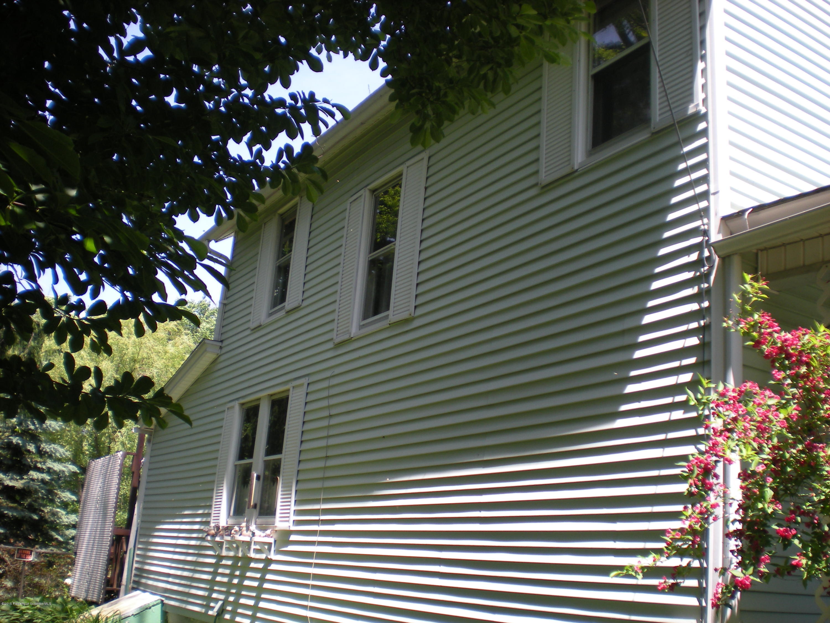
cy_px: 312
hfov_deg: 49.0
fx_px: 911
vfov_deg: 37.7
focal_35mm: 38
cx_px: 415
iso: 64
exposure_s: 1/228
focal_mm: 6.3
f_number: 3.1
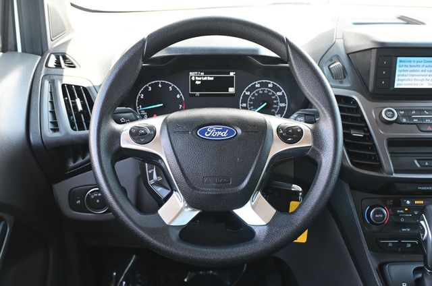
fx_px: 521
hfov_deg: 45.0
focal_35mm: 44
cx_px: 216
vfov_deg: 30.7
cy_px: 143
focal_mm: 29
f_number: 4.8
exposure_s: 1/125
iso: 1800
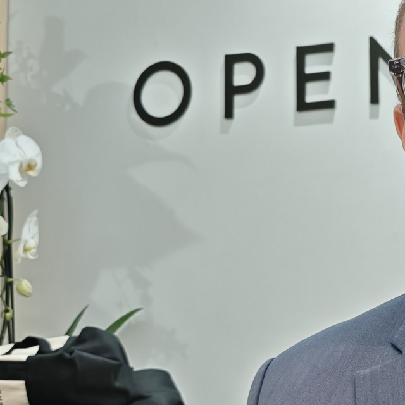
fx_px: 1615
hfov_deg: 13.8
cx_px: 516
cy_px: 204
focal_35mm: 122
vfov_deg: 14.3
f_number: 1.63
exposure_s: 1/100
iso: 125
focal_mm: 8.72
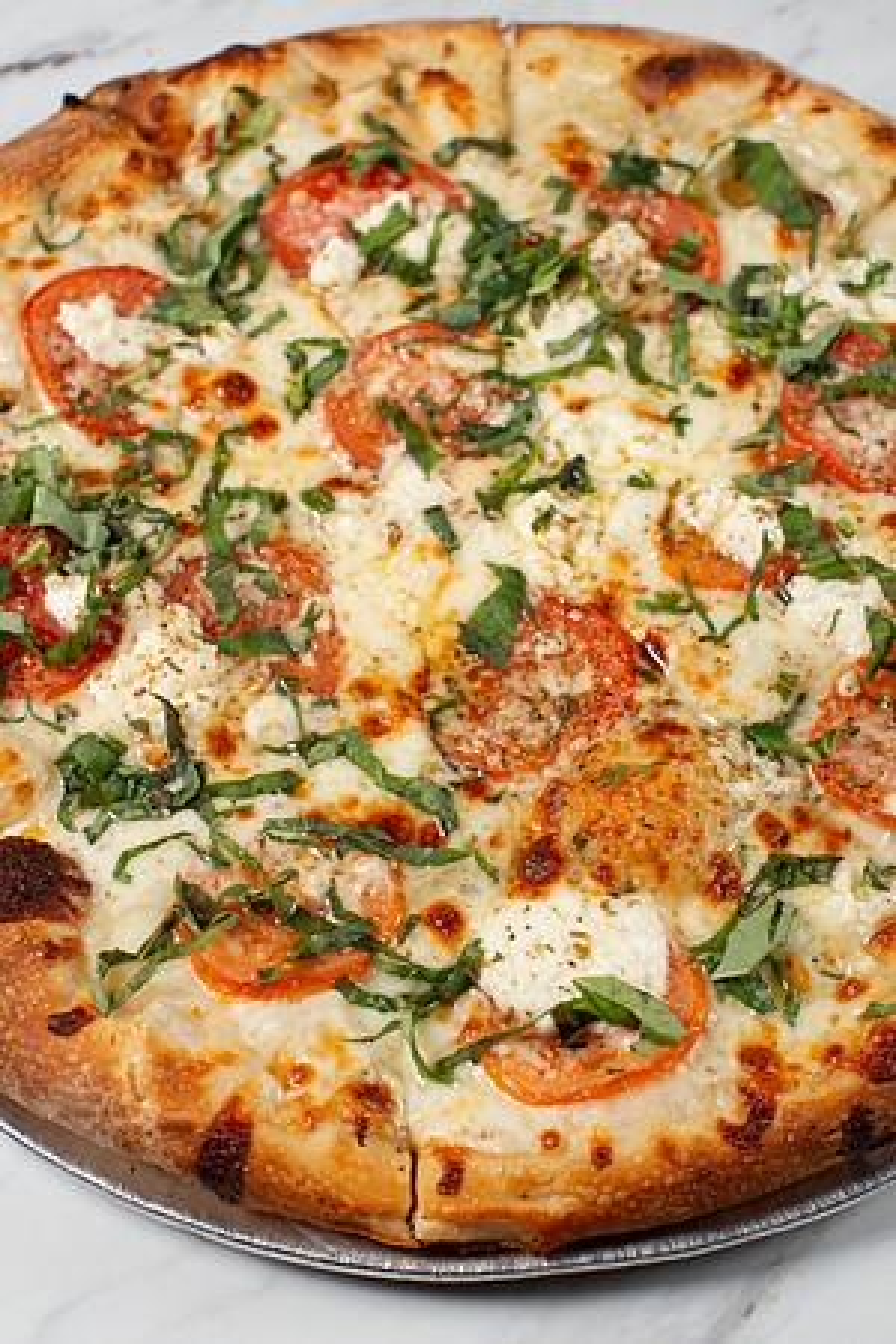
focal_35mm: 50
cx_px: 448
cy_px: 672
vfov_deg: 39.6
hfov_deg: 27.0
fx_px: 1867
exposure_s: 1/125
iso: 200
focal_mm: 50
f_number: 7.1
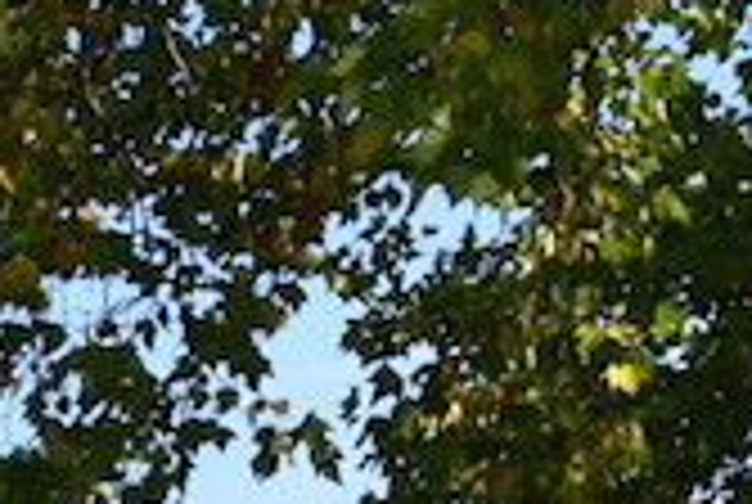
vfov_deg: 6.5
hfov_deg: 10.0
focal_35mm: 202
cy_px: 1172
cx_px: -122
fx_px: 4227
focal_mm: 22
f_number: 7.1
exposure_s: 1/200
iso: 100
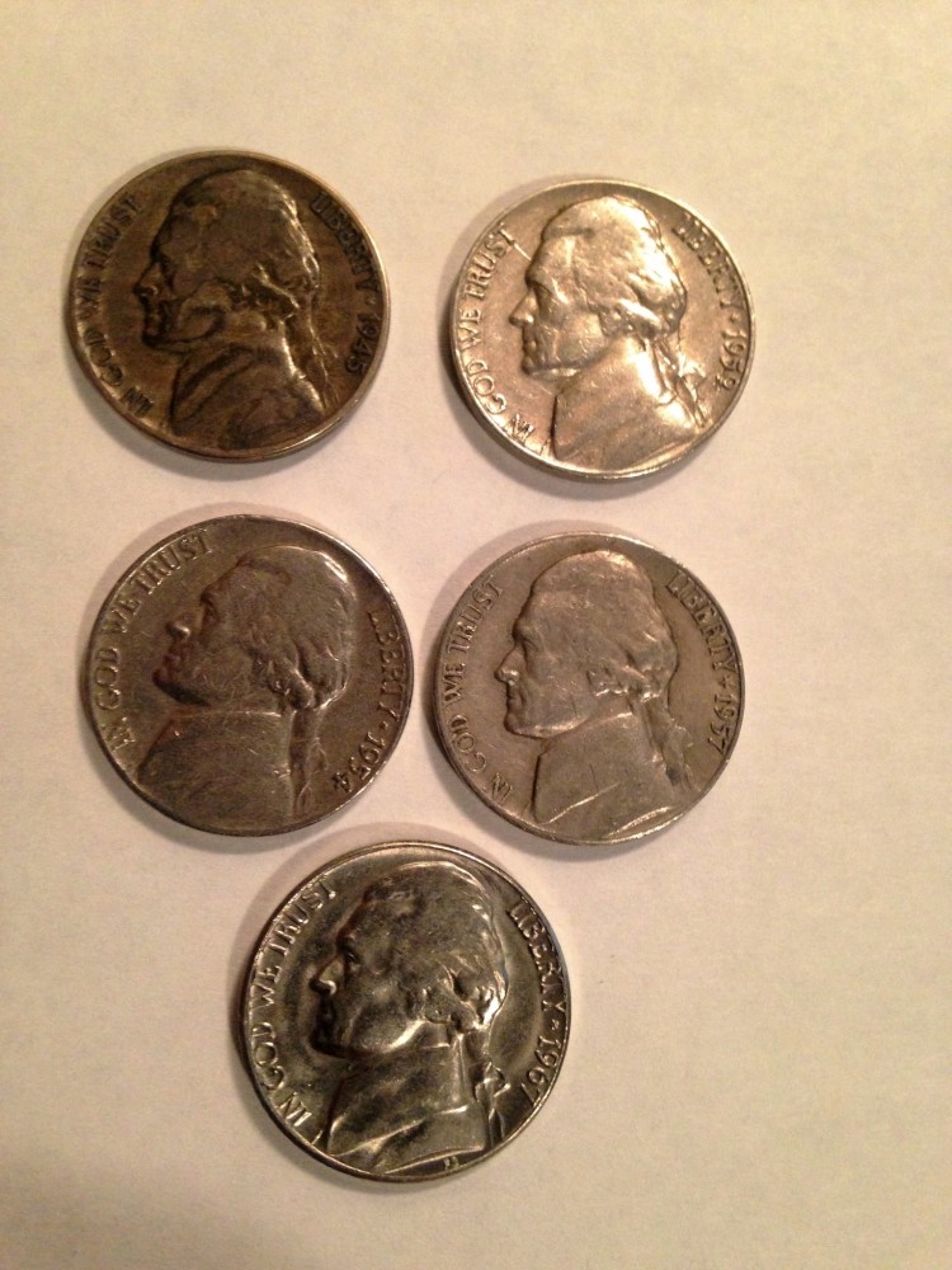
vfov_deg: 55.4
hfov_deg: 42.9
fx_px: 1210
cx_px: 476
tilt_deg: -82.7
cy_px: 635
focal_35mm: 33
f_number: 2.4
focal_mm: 4.12
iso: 250
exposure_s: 1/20
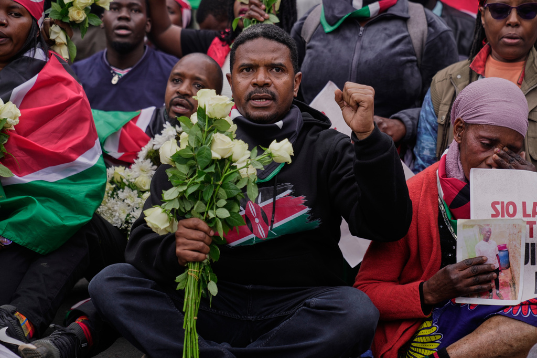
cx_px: 268
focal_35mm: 70
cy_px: 179
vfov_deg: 19.4
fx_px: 1044
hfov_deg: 28.9
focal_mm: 70
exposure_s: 1/640
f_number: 3.5
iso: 250
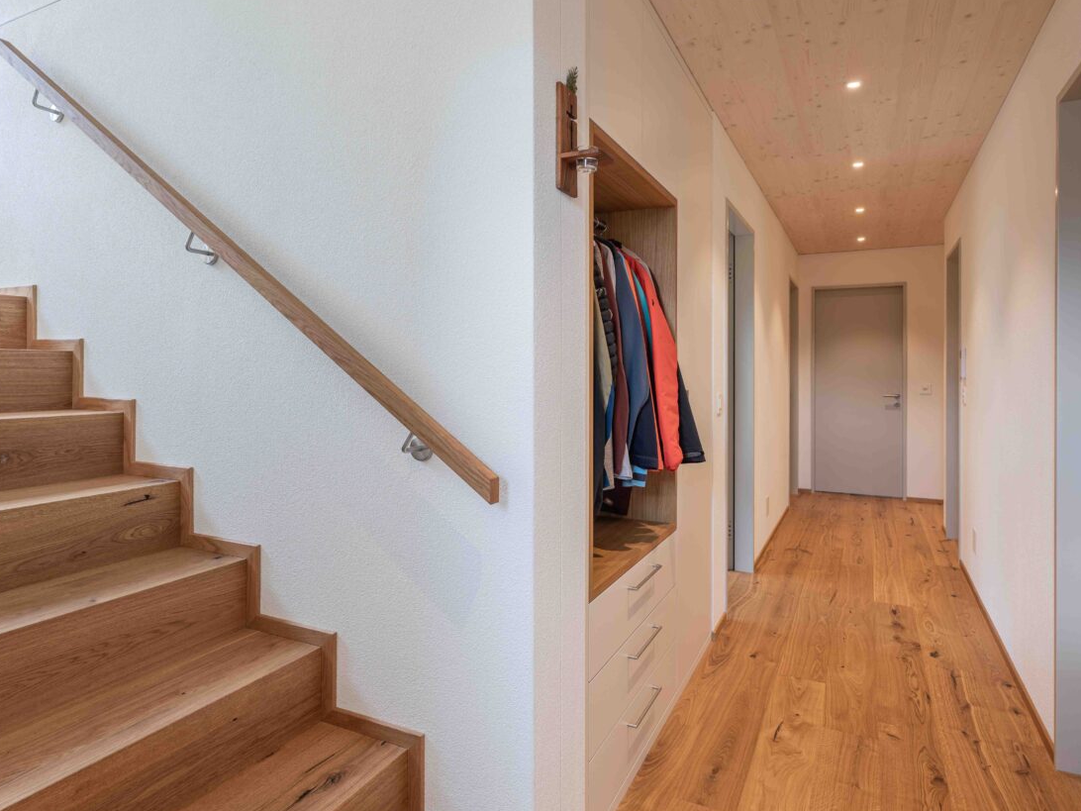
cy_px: 375
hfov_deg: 81.5
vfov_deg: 65.9
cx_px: 487
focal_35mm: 20
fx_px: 625
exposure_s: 1/2.5
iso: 100
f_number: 9
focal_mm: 20
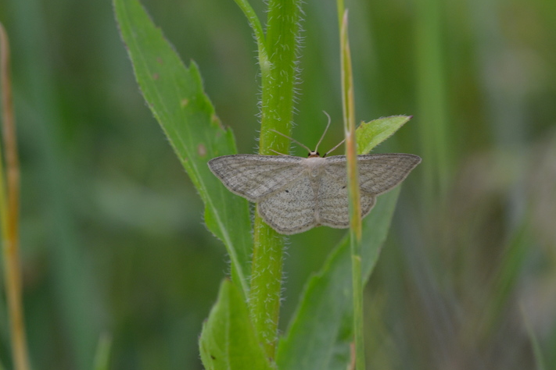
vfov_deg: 3.7
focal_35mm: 375
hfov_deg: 5.5
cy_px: 186
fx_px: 5786
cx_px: 313
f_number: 8
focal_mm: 185
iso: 400
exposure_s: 1/200
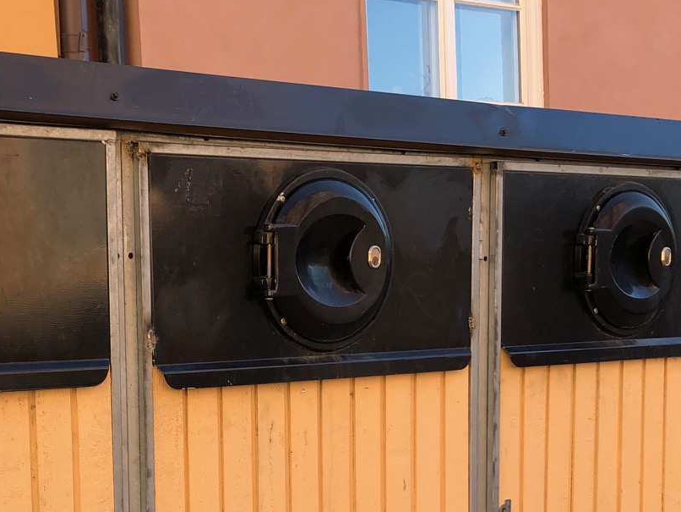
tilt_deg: -6.0
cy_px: 454
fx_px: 1378
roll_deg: +1.3
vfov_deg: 20.6
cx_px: 220
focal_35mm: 70
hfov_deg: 27.6
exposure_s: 1/265
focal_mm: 3.99
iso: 20
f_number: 1.8
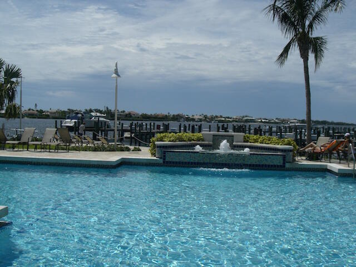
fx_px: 391
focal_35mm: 38
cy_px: 134
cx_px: 178
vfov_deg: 37.7
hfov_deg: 49.0
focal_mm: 6.3
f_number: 4.4
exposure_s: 1/2000
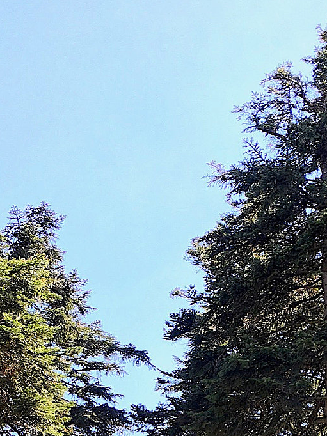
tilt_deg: +16.4
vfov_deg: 26.0
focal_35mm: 68
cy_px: 499
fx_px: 857
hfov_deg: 21.5
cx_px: 227
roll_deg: +0.8
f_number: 2.2
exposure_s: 1/148
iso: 25
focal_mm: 4.15
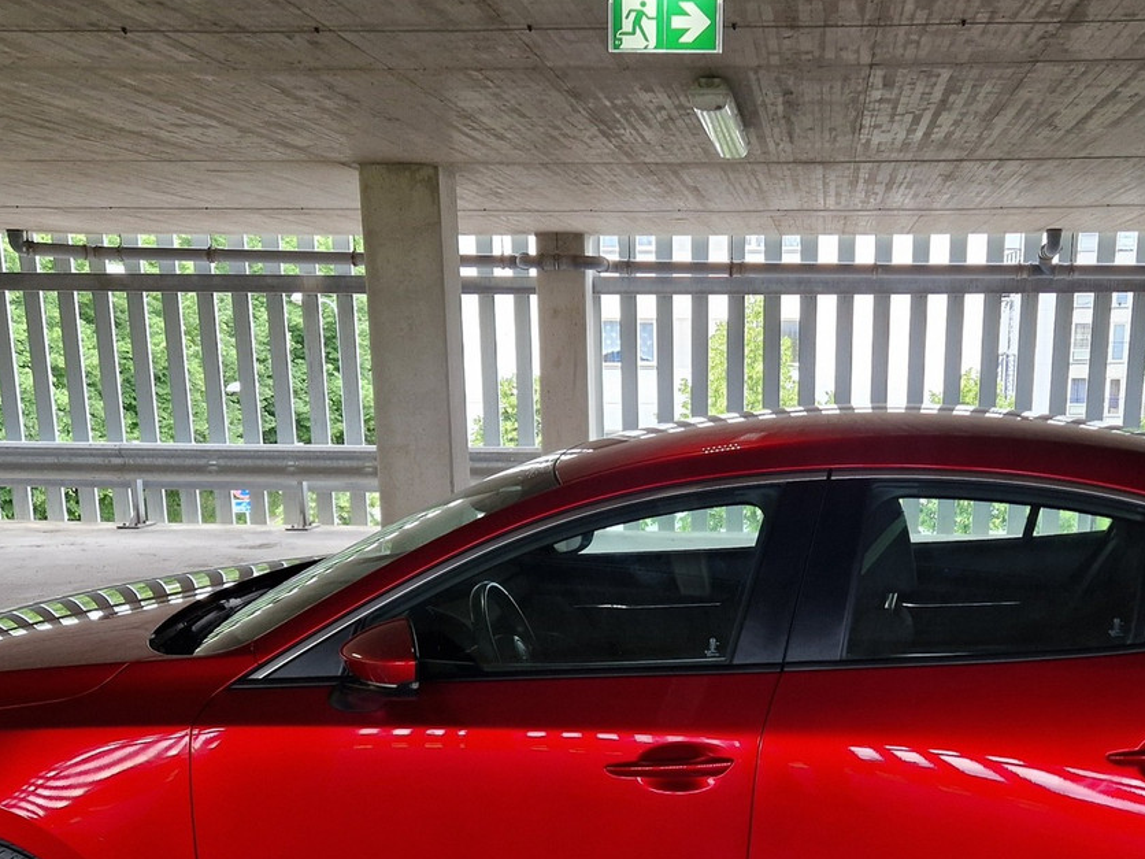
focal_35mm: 44
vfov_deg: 32.0
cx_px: 733
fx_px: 1455
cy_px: 686
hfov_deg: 42.5
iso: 250
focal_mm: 5.4
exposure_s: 1/100
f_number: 1.8
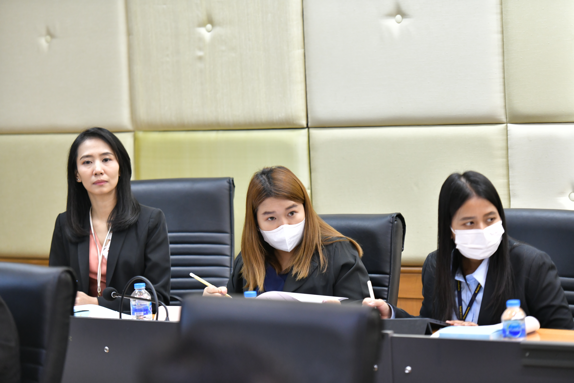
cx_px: 287
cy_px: 192
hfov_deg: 15.2
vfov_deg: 10.2
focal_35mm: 135
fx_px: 2152
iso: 1600
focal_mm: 135
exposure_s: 1/200
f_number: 2.8
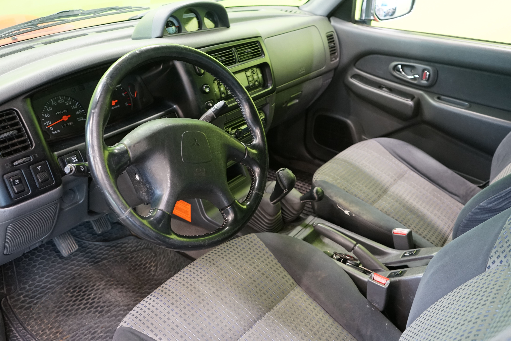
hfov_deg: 63.7
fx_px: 412
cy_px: 170
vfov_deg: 45.0
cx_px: 256
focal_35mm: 29
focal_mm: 29
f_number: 5
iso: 2000
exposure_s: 1/15
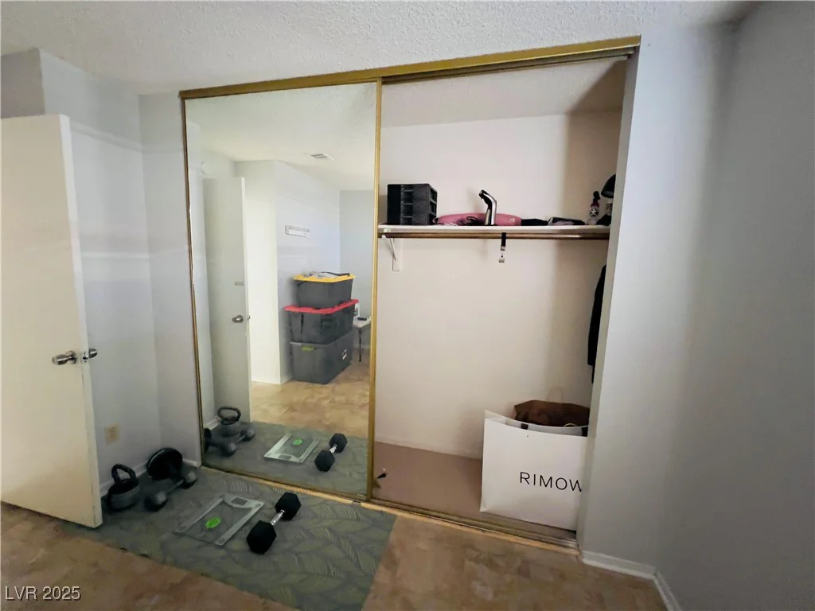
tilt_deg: -7.3
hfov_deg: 106.2
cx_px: 408
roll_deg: -1.9
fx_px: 306
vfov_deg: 89.9
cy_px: 306
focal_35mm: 13
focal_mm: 1.57
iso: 1000
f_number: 1.8
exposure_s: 1/30
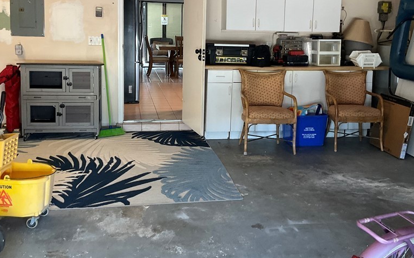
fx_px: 463
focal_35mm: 41
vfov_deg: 31.0
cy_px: 83
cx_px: 217
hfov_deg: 48.2
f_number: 1.8
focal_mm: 3
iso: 125
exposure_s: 1/60
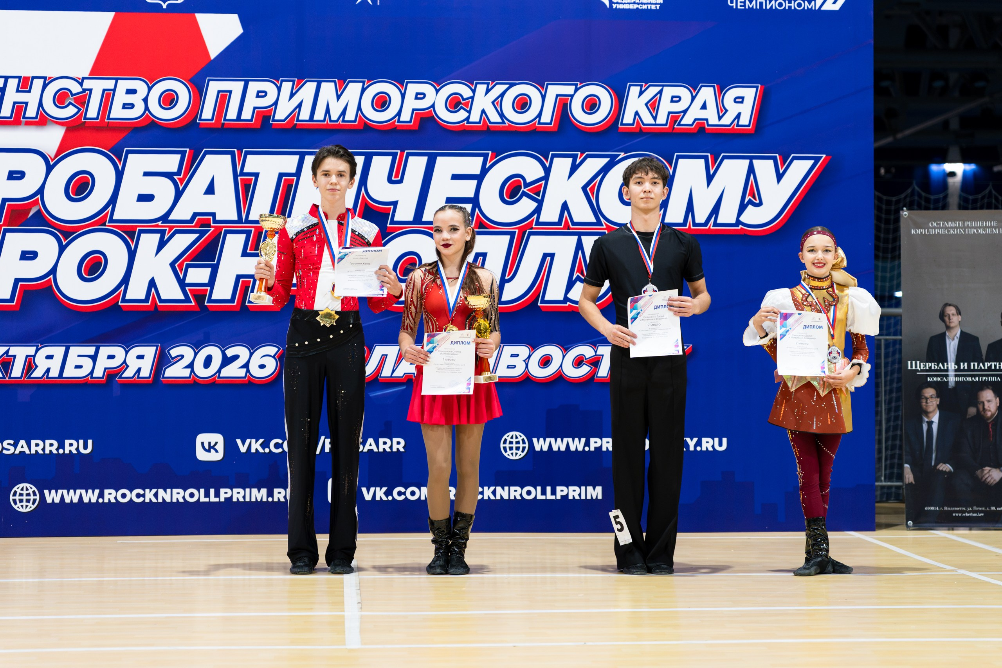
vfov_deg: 18.0
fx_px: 2104
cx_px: 516
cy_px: 312
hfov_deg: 26.8
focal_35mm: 76
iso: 2000
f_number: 2.8
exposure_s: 1/320
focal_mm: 70
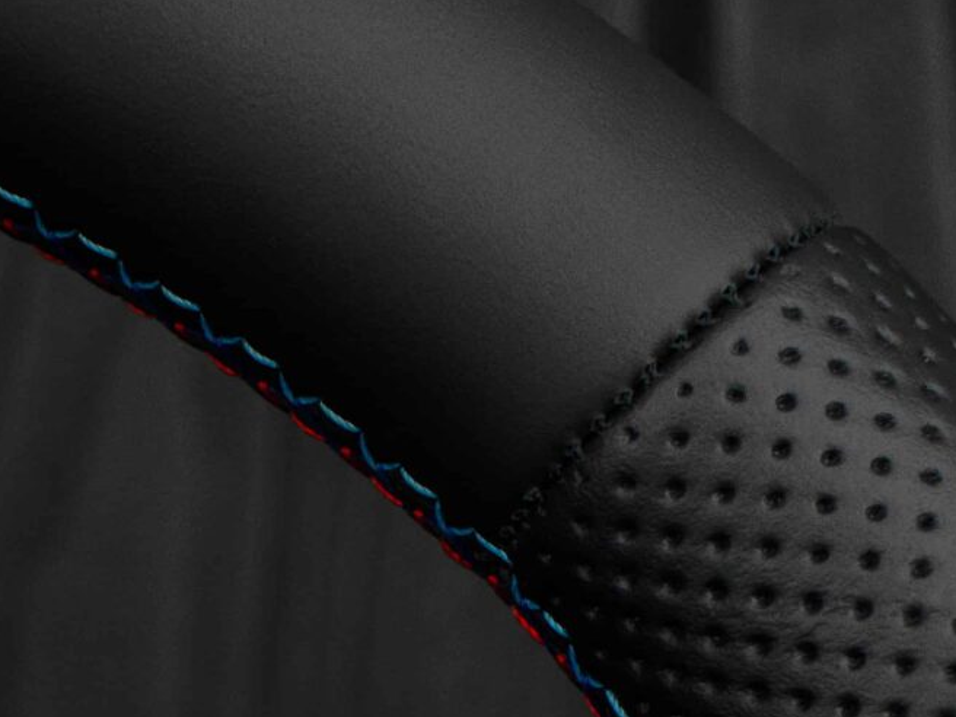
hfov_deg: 10.0
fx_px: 5437
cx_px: 157
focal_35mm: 197
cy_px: 1084
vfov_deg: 7.4
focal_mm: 35
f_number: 6.3
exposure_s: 1/125
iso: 500
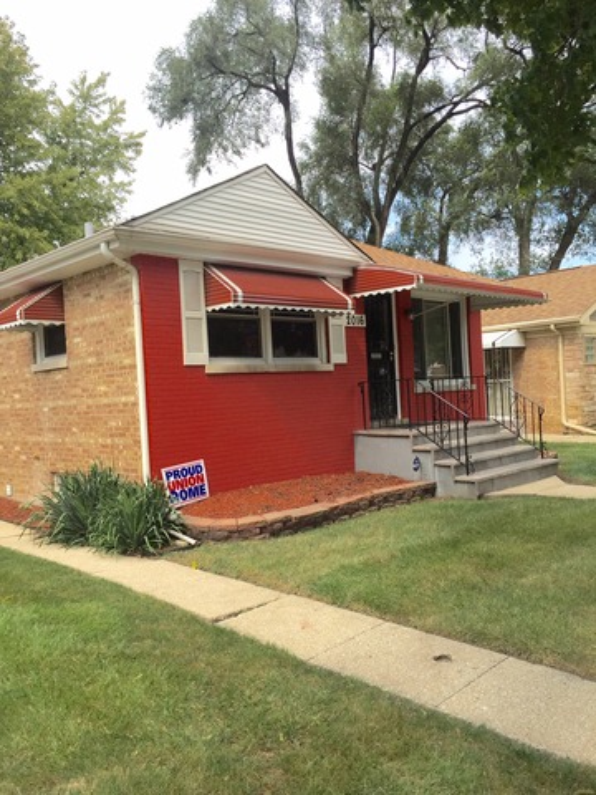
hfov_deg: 48.2
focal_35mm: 29
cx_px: 298
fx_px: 666
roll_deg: +1.9
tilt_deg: -0.2
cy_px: 398
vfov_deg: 61.7
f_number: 2.2
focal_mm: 4.15
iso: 32
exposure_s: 1/920
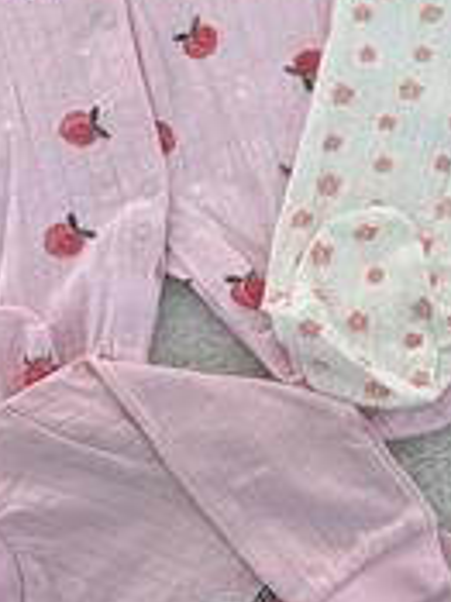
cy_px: 370
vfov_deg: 26.6
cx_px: 392
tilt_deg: -76.6
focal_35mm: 73
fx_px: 1270
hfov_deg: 19.8
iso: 100
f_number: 1.78
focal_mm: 6.86
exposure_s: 1/100
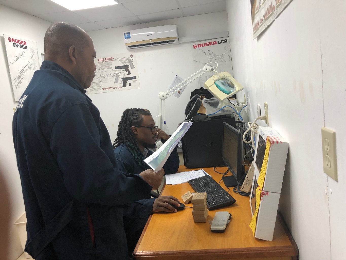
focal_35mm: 28
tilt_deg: -8.5
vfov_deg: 49.8
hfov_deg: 63.4
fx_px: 280
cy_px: 130
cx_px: 173
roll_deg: +7.8
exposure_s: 1/30
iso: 25
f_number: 1.8
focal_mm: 4
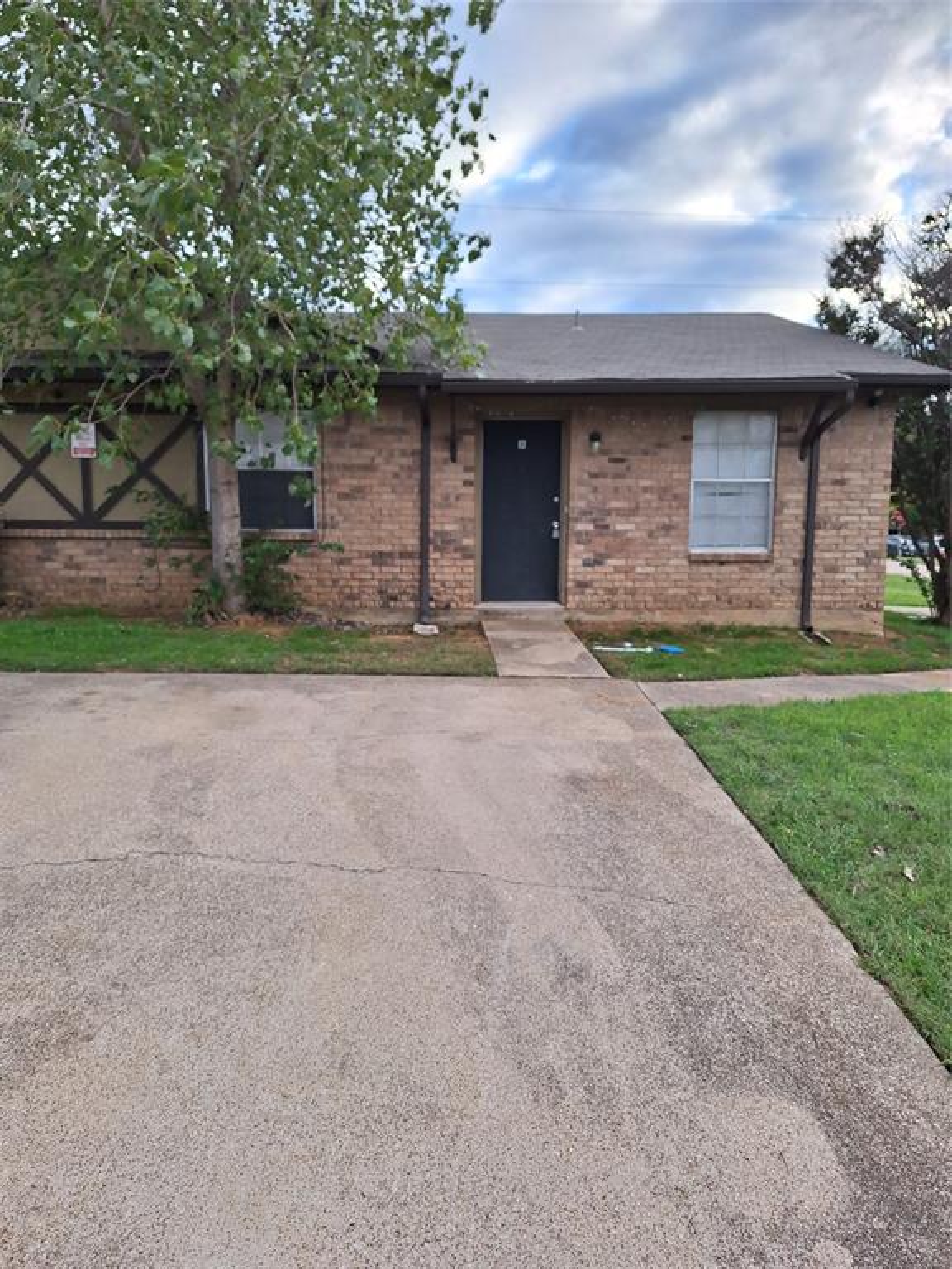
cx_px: 476
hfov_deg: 58.9
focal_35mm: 23
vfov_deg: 73.9
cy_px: 634
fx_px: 843
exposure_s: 1/387
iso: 40
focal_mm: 5.54
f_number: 1.8
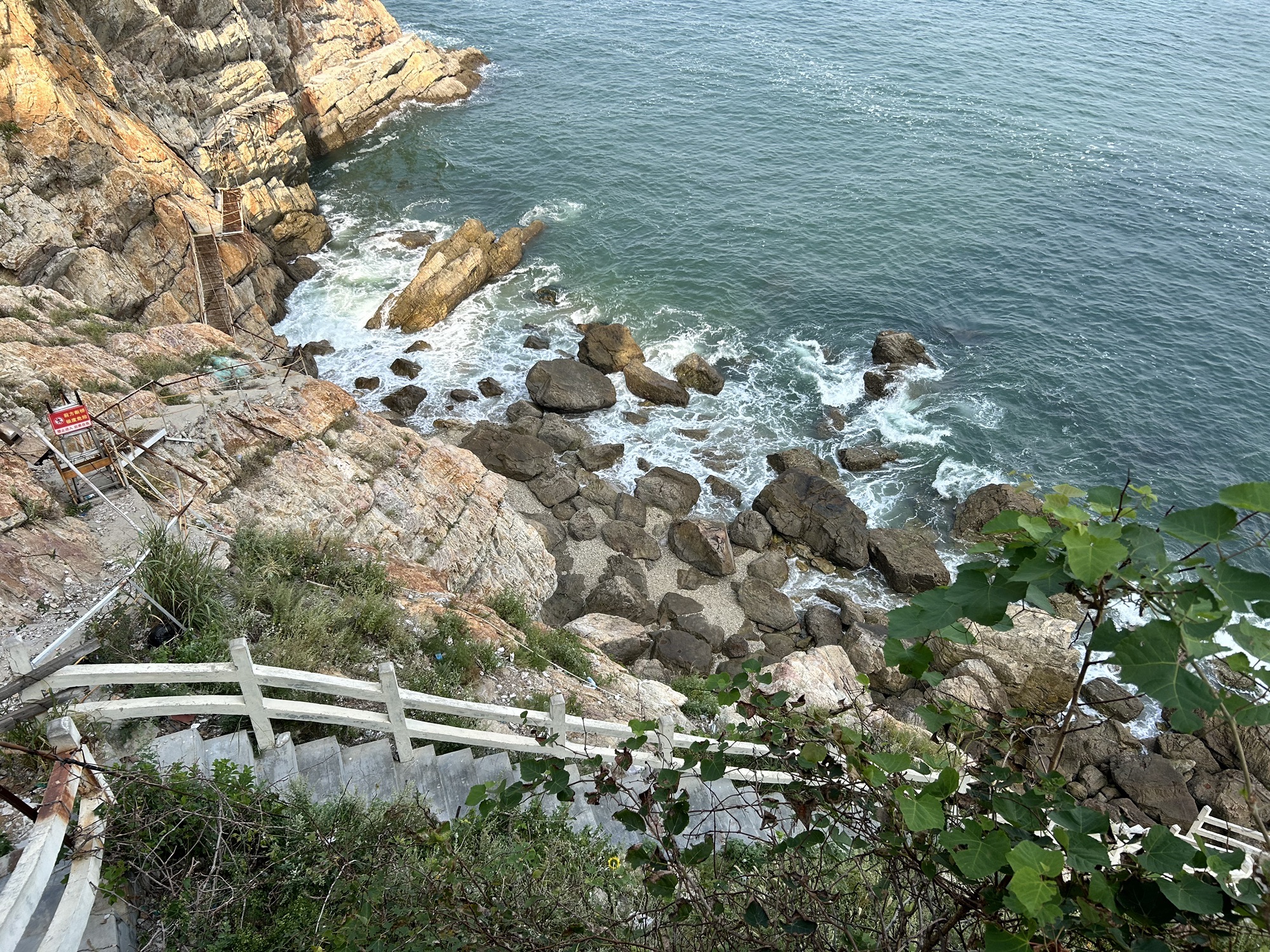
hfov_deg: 67.3
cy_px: 476
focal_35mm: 26
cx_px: 635
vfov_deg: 53.1
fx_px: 954
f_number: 1.5
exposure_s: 1/1575
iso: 50
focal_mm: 5.7
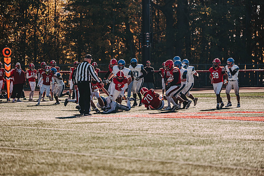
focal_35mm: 200
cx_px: 132
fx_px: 1467
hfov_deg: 10.3
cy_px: 88
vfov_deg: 6.9
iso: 250
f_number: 3.2
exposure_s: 1/2500
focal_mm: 200
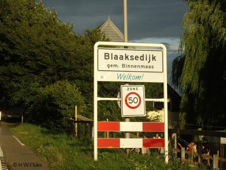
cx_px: 113
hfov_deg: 17.4
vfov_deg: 13.1
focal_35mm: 113
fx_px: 738
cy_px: 85
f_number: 5.4
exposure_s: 1/160
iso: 100
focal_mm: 23.7
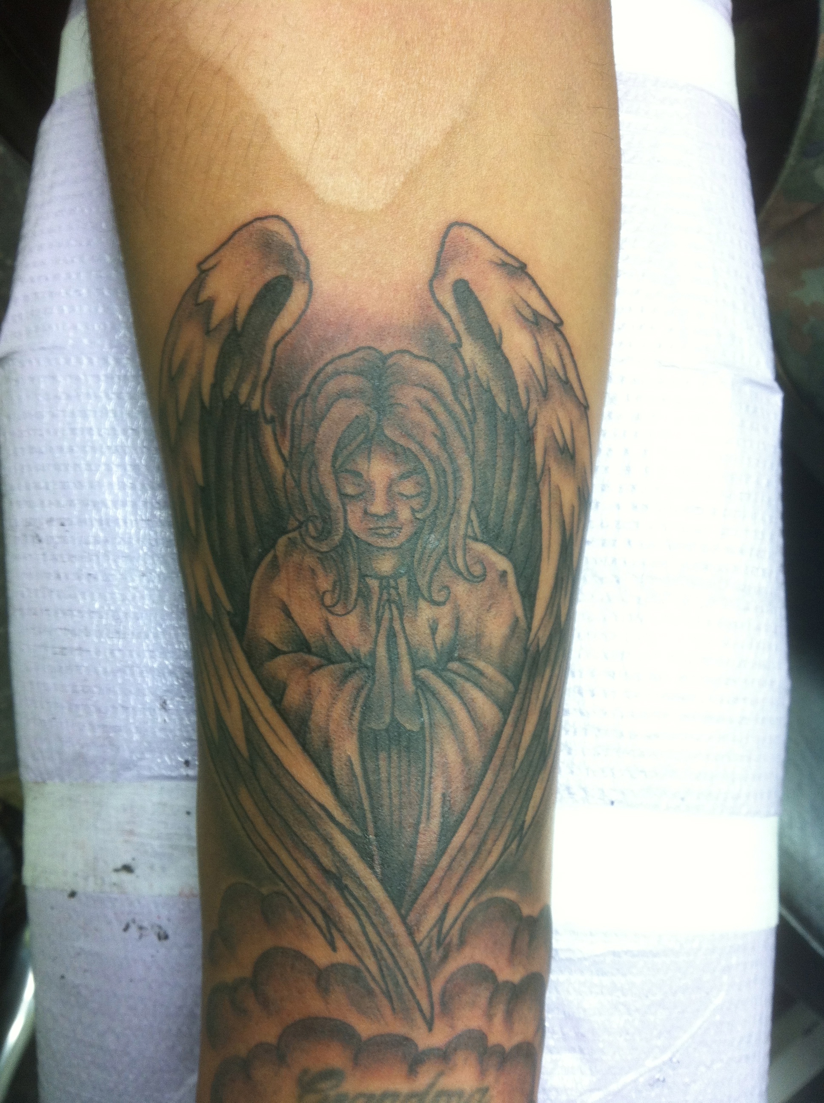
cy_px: 552
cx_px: 412
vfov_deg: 52.7
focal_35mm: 35
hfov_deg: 40.6
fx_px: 1114
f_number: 2.8
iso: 80
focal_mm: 3.85
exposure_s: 1/17
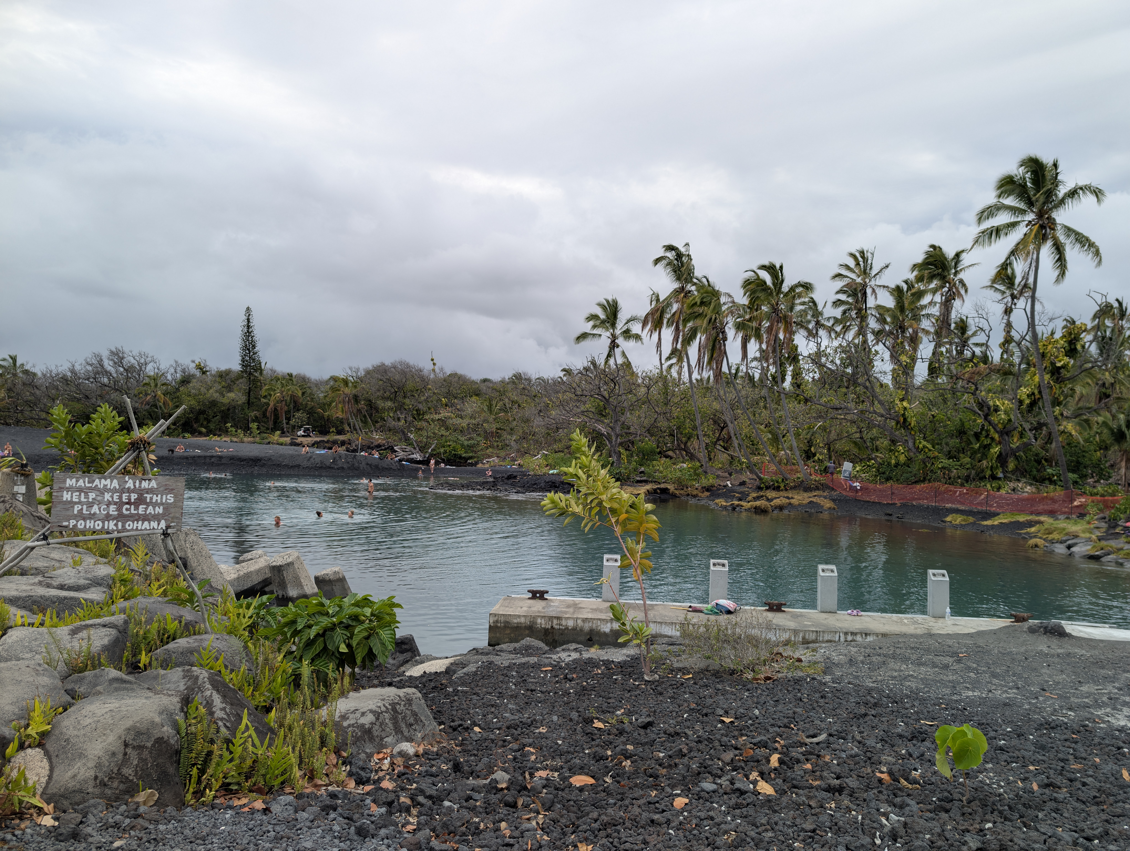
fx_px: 785
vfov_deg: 56.9
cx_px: 565
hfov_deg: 71.5
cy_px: 426
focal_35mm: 24
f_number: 1.68
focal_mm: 6.9
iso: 21
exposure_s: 1/182
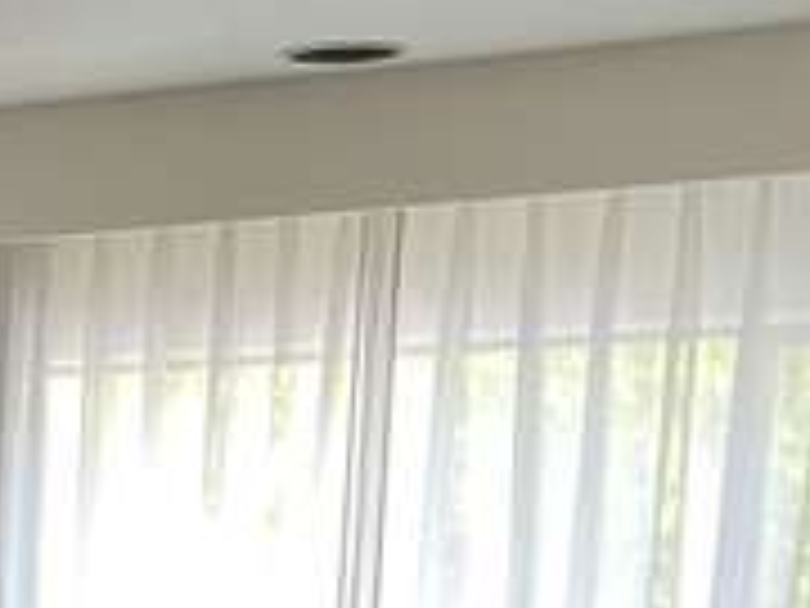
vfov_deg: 8.9
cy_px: 1549
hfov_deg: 12.3
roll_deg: +1.0
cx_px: -590
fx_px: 3463
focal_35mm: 148
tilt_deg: -12.0
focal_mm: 4.2
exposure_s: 1/60
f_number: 1.6
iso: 80
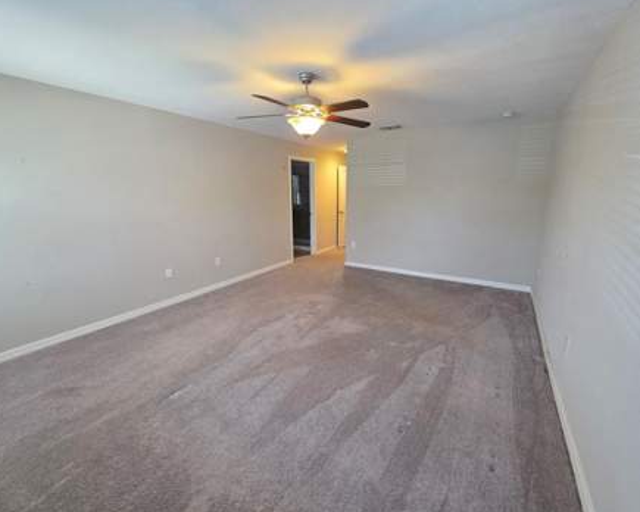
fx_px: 265
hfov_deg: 100.7
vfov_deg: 88.0
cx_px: 321
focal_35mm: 14
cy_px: 252
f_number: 1.9
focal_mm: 2.2
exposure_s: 1/60
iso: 200
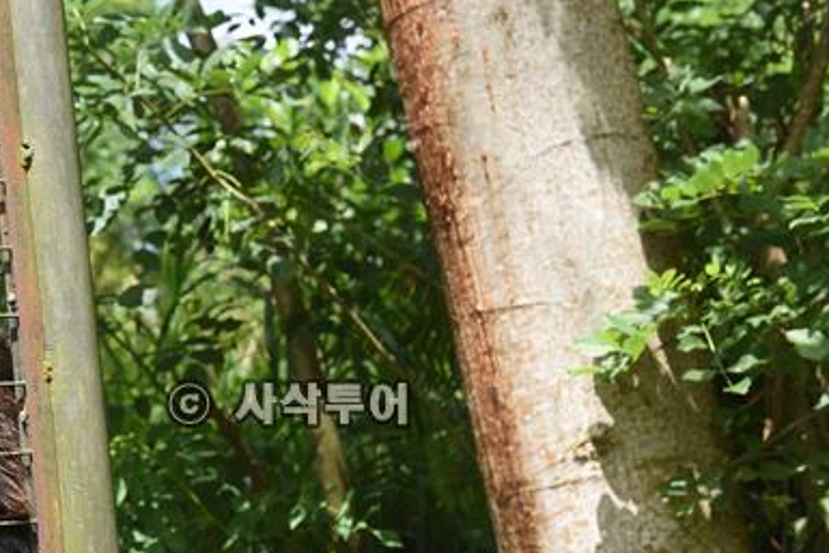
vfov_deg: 10.5
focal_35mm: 131
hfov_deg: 15.3
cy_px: 289
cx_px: -58
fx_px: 3018
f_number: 8
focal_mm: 60
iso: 320
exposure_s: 1/250
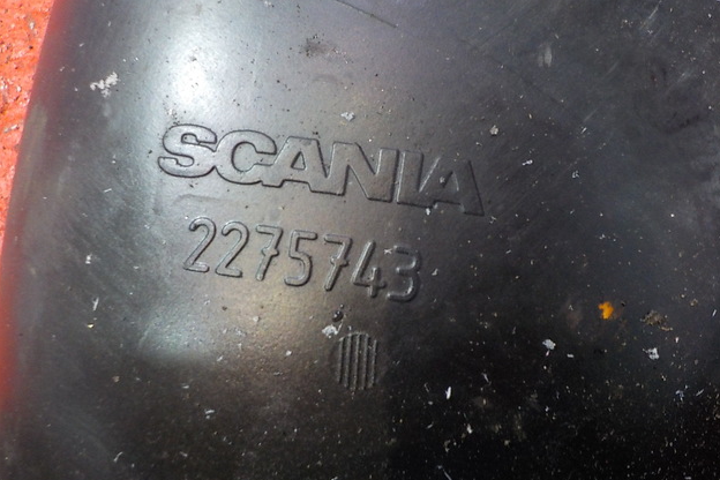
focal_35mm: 32
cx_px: 365
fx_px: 640
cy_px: 248
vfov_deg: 41.1
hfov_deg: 58.7
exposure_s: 1/15
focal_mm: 4.1
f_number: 3.3
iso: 400
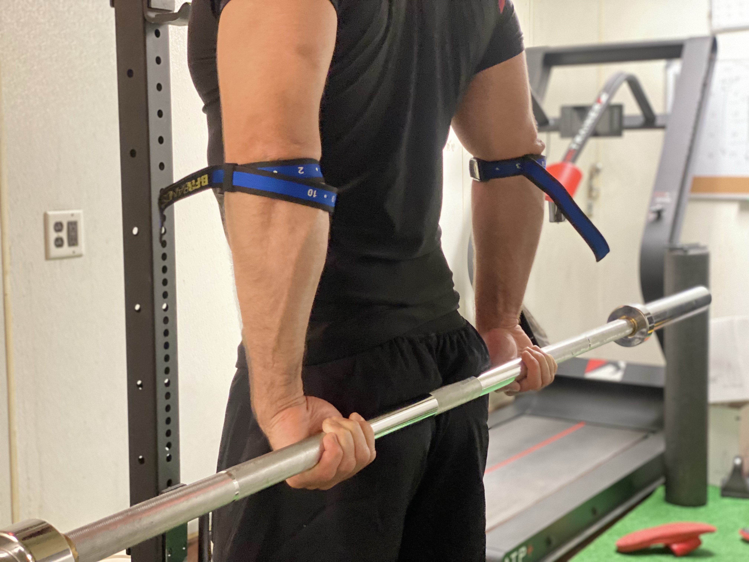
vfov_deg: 28.0
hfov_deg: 36.8
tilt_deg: -6.6
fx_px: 1125
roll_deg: +0.5
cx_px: 374
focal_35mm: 52
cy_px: 281
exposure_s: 1/24
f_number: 2
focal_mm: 6
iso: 400
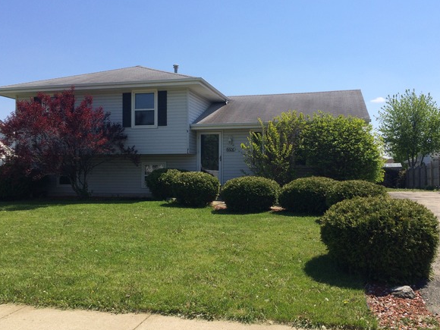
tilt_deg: +0.4
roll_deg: +0.6
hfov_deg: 56.8
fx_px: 407
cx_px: 221
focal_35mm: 32
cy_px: 169
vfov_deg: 44.2
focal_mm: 4.15
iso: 32
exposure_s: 1/2160
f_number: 2.2
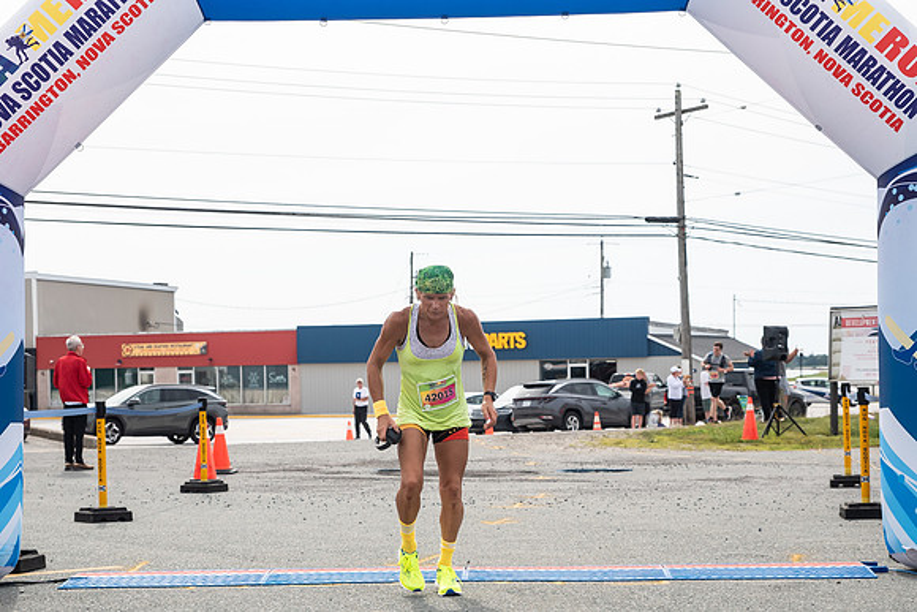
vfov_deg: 18.4
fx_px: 1879
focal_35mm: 74
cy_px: 427
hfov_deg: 27.4
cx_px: 436
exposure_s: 1/3200
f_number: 4
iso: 800
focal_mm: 52
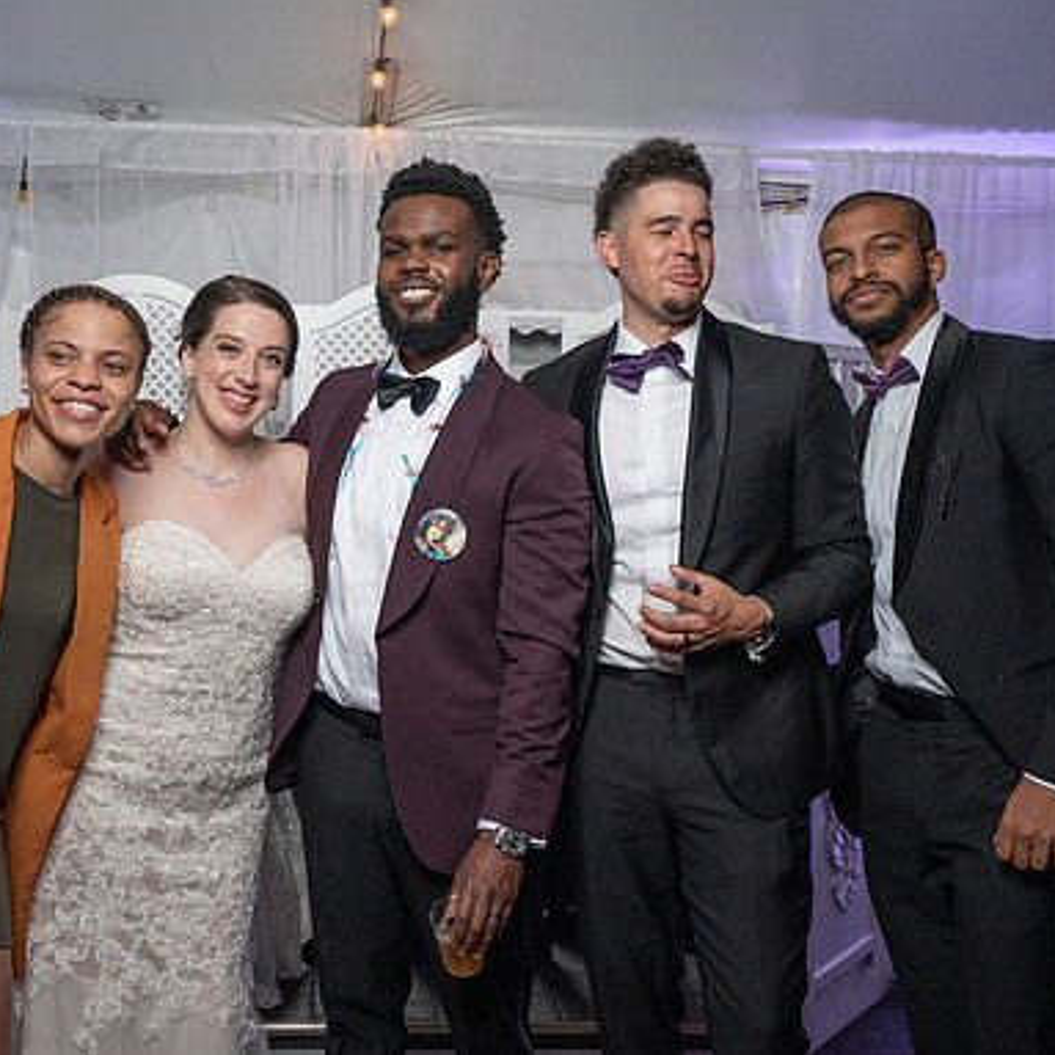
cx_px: 424
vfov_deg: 36.1
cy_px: 500
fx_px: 1621
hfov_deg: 35.9
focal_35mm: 47
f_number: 5.6
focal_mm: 33
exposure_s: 1/200
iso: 2000
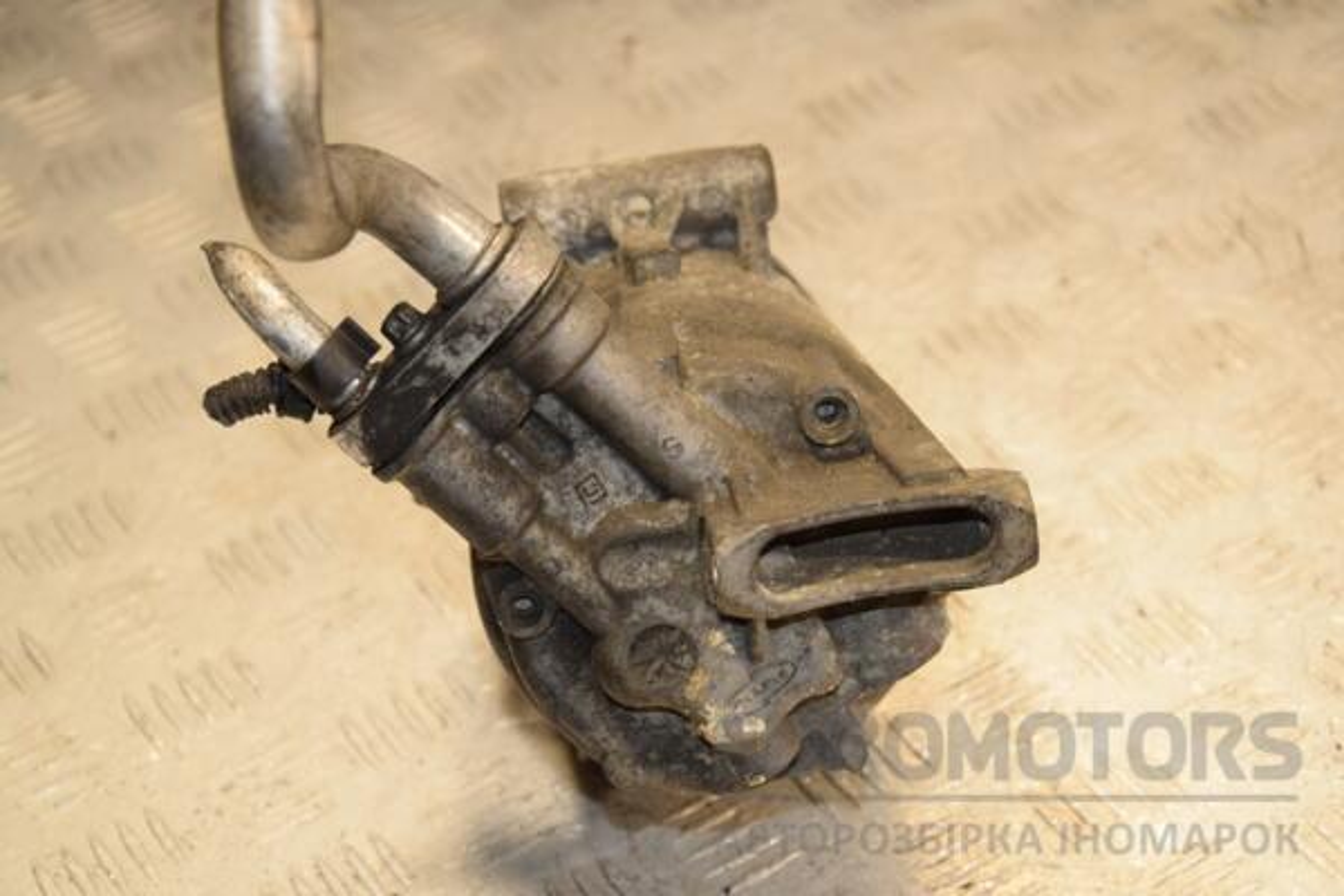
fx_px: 3472
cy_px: 448
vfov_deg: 14.7
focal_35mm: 93
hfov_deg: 21.9
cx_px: 672
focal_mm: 62
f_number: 6.3
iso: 800
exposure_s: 1/200
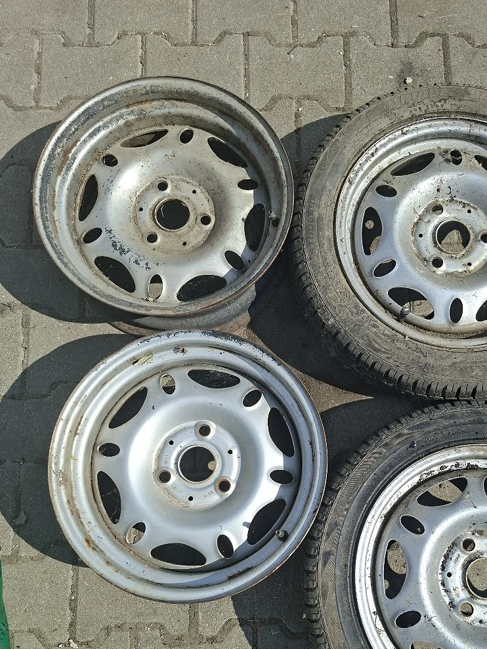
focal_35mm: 31
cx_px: 311
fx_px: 581
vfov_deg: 57.5
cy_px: 415
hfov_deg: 45.0
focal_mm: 5.54
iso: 50
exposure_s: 1/2500
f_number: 1.8
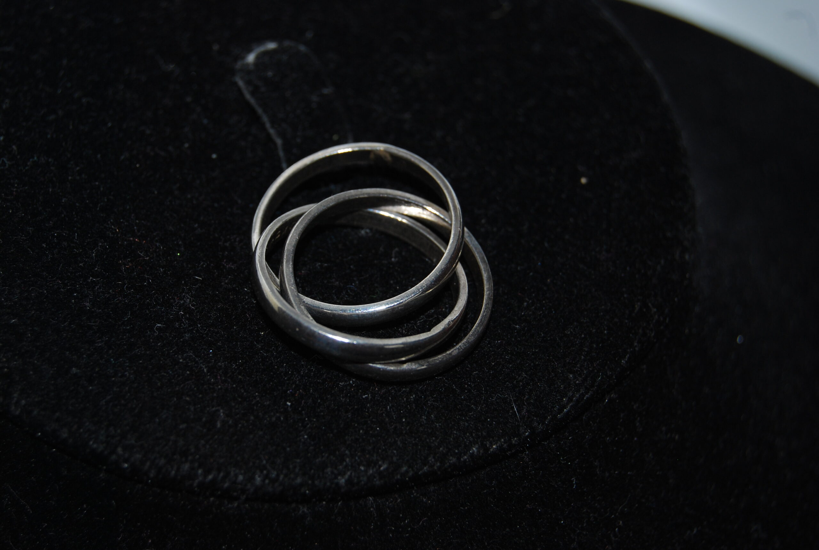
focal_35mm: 82
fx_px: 1881
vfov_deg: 16.6
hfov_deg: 24.6
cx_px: 410
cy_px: 275
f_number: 5.6
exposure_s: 1/60
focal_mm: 55
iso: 200
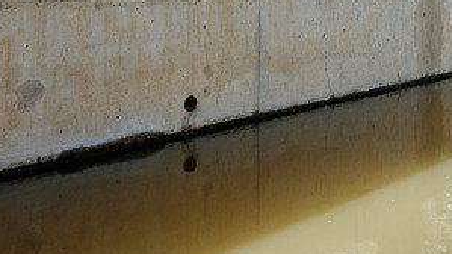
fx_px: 779
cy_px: -16
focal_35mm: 65
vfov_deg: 17.9
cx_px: 423
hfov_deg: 30.6
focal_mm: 11.75
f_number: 8
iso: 200
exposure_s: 1/100
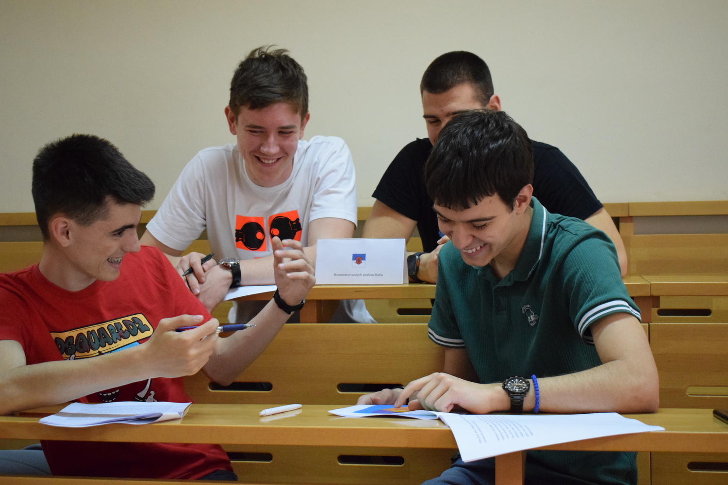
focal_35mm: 51
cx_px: 364
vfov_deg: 26.5
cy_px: 242
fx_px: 1031
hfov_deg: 38.9
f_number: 4.5
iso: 5000
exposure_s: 1/250
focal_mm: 34
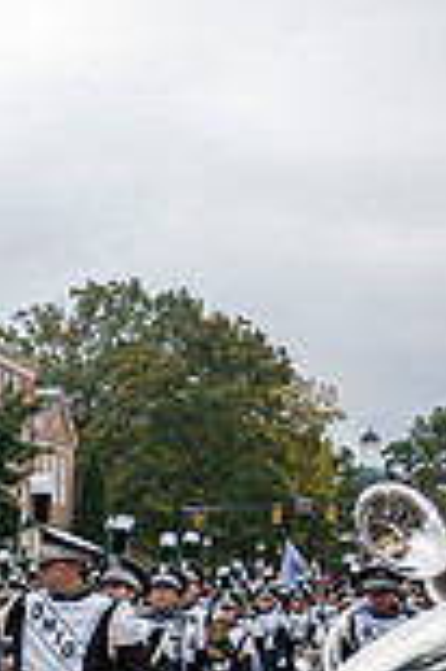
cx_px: -619
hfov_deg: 12.2
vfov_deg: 21.9
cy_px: 656
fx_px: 1676
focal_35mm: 90
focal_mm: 24
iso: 500
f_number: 4
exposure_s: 1/1600
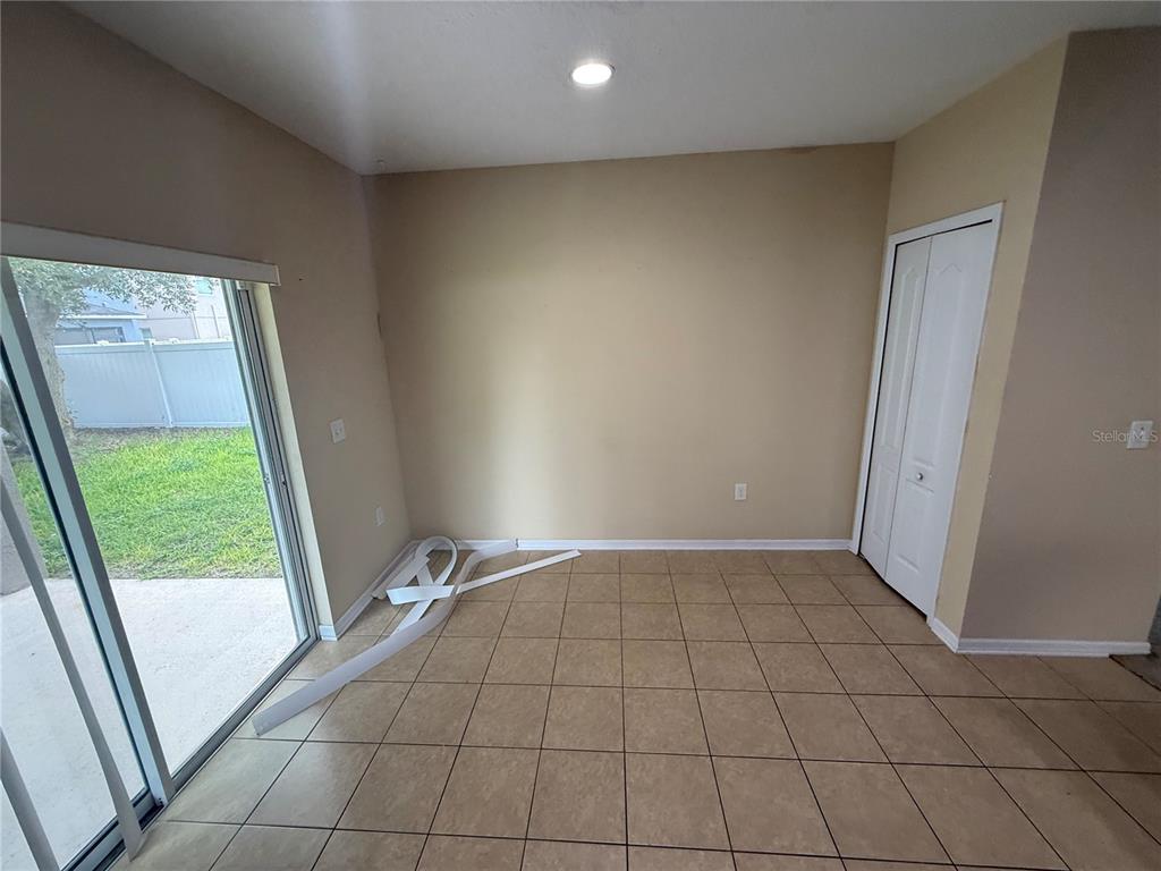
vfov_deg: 85.7
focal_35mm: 14
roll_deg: +1.1
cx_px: 580
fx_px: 470
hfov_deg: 102.1
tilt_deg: -11.2
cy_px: 436
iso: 250
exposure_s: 1/120
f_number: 2.2
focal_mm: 2.22
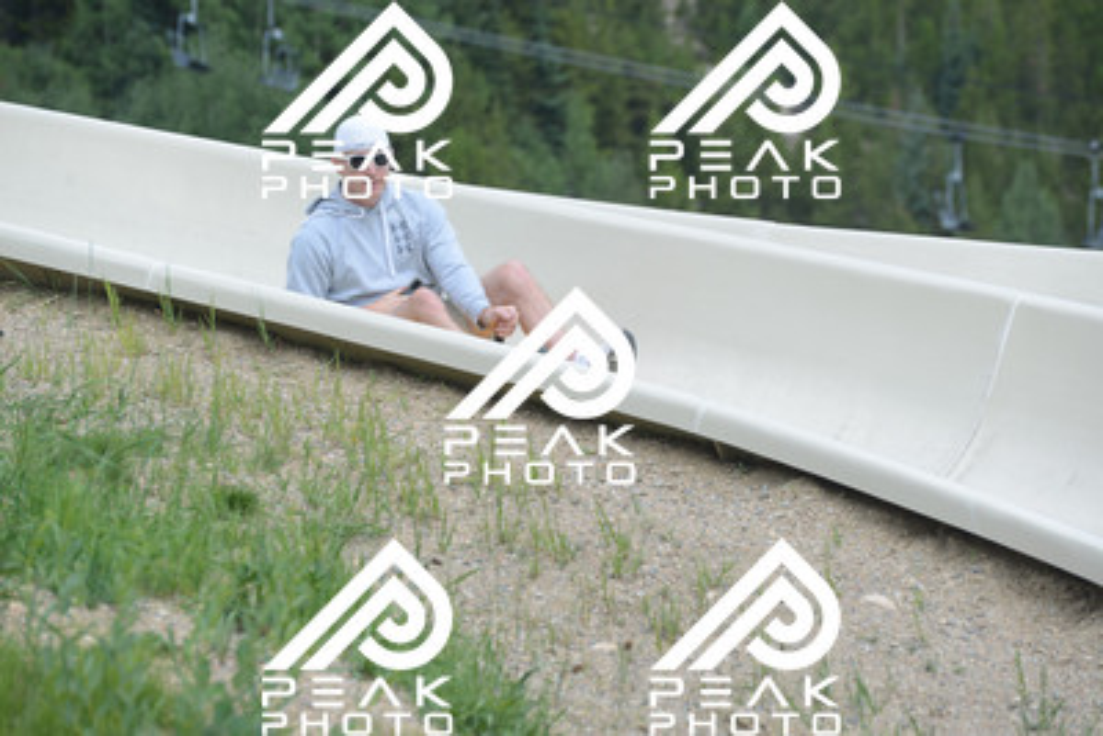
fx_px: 5976
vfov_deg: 7.0
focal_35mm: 195
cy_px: 368
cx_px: 552
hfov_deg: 10.5
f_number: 6.3
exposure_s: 1/640
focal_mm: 195
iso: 500
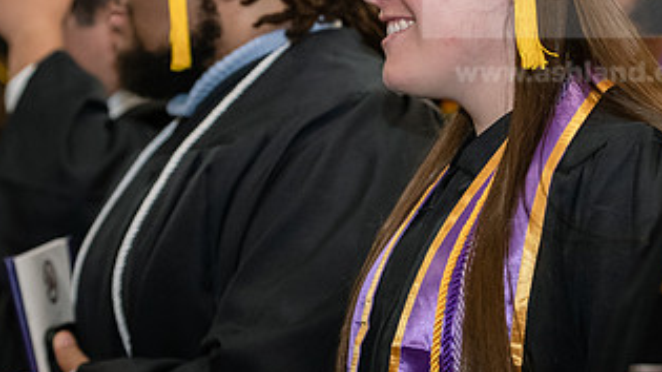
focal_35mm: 164
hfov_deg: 13.1
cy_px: 117
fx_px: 2878
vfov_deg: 7.4
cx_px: 359
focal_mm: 85
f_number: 4
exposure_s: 1/200
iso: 2500
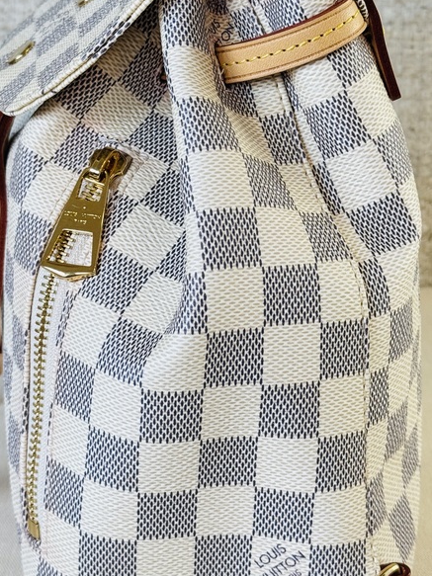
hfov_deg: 17.8
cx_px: 199
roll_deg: -0.9
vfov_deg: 23.5
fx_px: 1382
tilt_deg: -15.8
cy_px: 205
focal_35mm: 83
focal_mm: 6.76
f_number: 1.78
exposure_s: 1/115
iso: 100
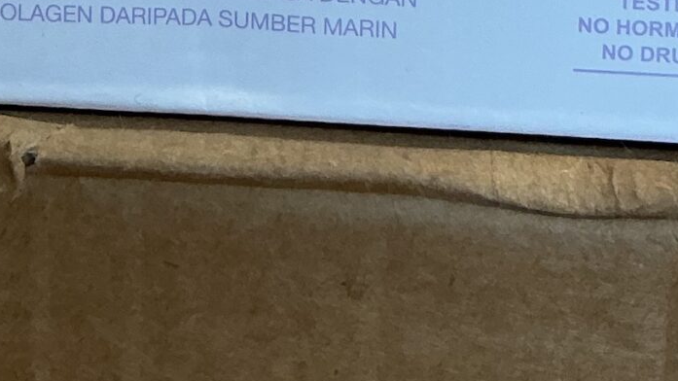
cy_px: -631
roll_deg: -1.6
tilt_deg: -14.7
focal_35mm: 116
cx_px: 190
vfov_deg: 9.1
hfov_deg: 18.4
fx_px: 2085
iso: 40
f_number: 1.8
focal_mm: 3
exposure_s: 1/60
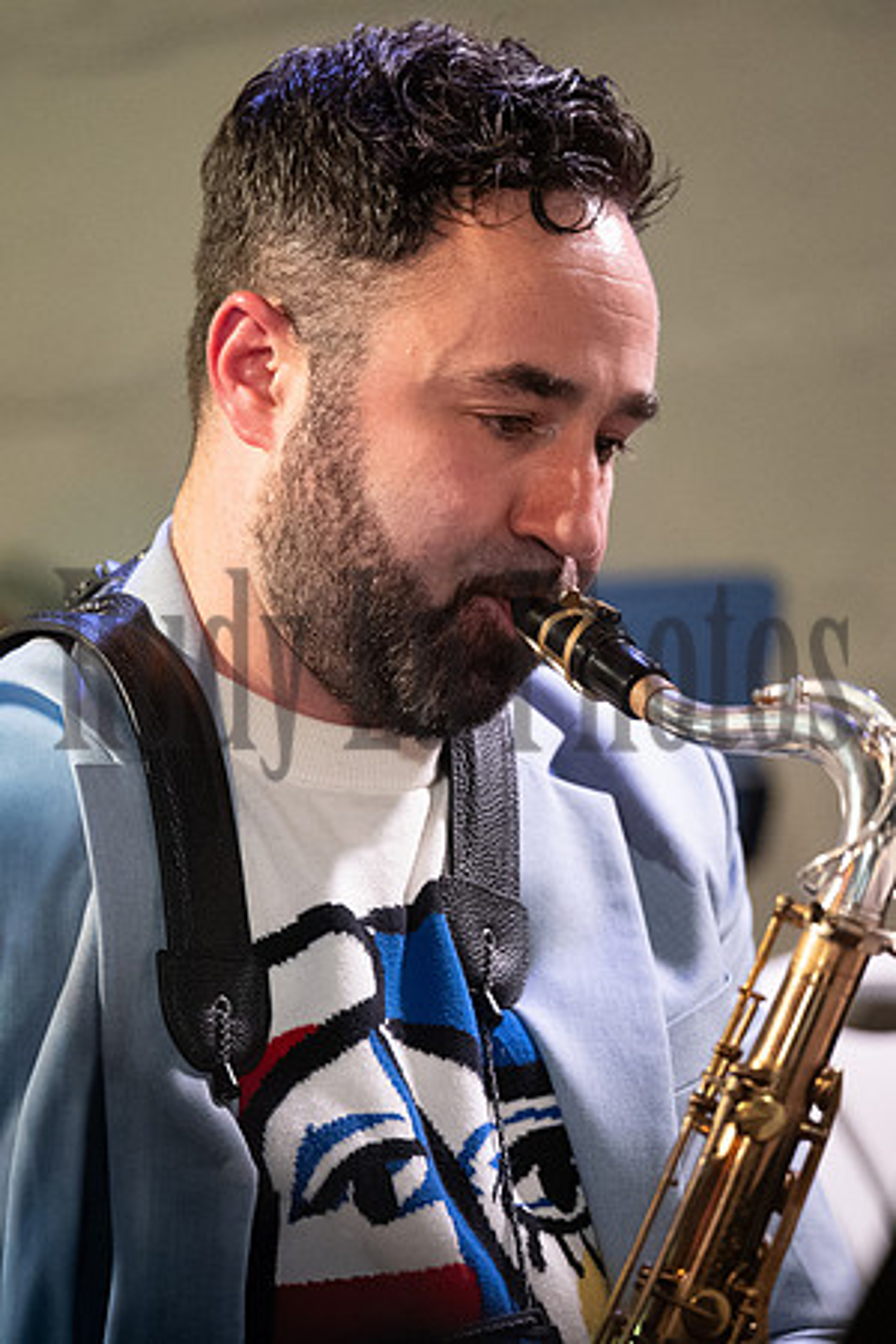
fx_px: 11199
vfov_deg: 6.9
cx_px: 448
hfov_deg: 4.6
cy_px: 672
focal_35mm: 300
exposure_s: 1/125
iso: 5000
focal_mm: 200
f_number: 2.8
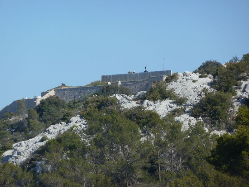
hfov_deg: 6.6
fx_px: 2158
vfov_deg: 5.0
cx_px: 124
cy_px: 94
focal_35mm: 300
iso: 80
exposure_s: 1/400
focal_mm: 49.2
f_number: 4.9
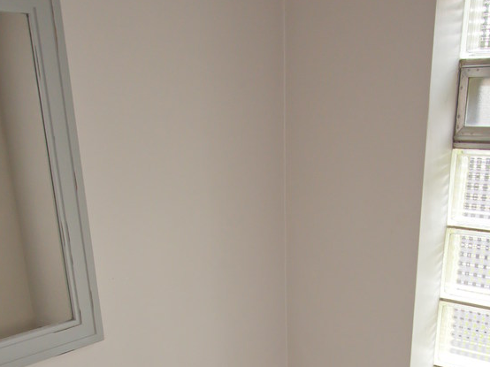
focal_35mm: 45
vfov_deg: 29.7
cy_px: 380
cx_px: 284
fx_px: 637
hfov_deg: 42.0
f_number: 8
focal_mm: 24
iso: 1000
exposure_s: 1/200
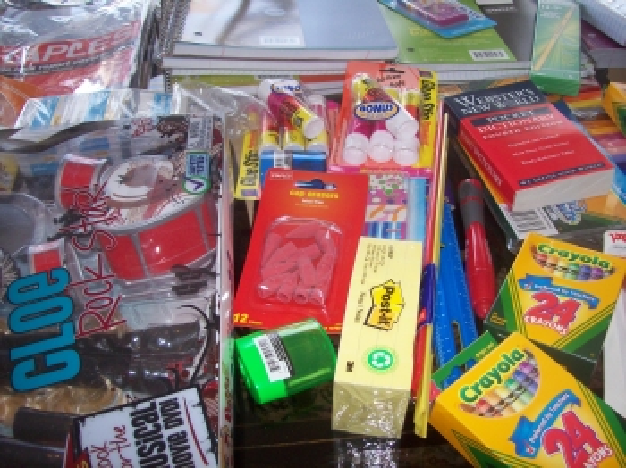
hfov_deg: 51.4
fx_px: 651
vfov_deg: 39.6
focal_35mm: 36
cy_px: 234
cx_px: 313
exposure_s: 1/64
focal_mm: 6
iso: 80
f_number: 2.7
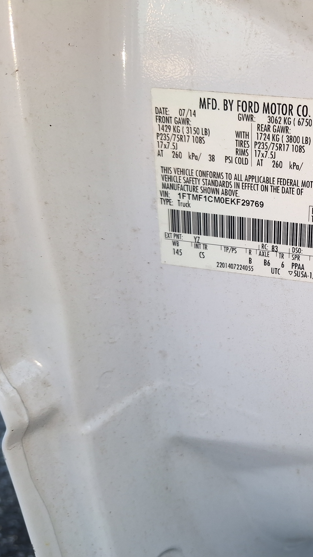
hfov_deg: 31.3
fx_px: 502
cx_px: 333
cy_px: 283
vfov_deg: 58.0
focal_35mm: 34
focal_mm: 5.54
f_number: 1.8
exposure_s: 1/271
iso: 40
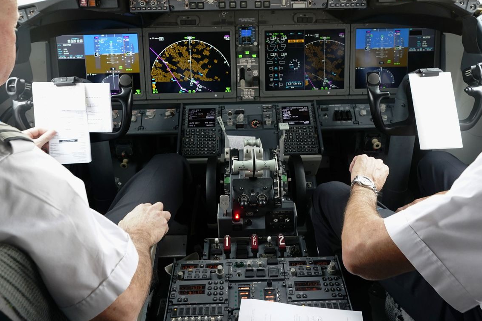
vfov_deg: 44.0
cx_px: 252
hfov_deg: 63.6
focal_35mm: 29
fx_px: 388
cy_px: 97
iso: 1250
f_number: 5
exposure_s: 1/30
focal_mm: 16
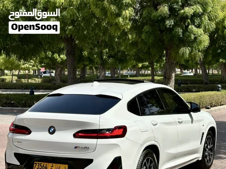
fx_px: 313
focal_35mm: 48
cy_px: 84
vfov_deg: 30.3
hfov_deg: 39.7
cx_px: 113
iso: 64
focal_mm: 6.86
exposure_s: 1/6623
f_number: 1.78
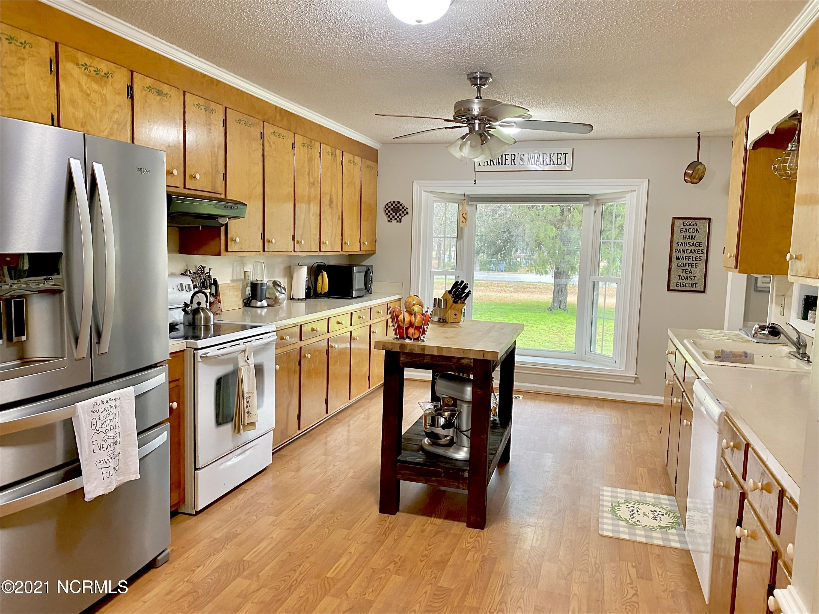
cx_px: 410
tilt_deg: -5.3
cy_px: 307
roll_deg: -2.2
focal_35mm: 26
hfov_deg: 67.3
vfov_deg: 53.1
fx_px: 615
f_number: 1.8
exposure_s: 1/60
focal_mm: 4.25
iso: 250
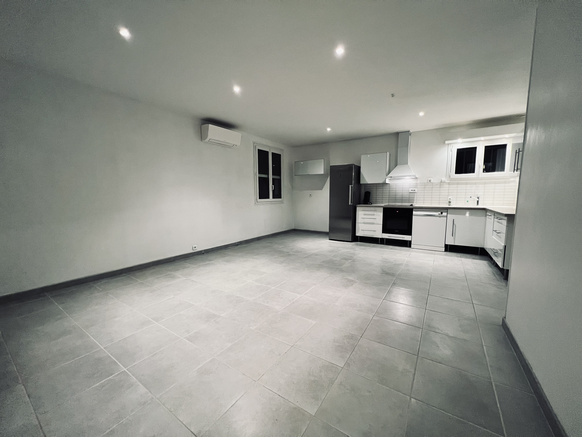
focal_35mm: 13
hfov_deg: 106.2
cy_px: 218
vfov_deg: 89.9
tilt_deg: -6.1
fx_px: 219
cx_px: 291
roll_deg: -0.4
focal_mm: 1.57
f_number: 1.8
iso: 400
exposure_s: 1/50
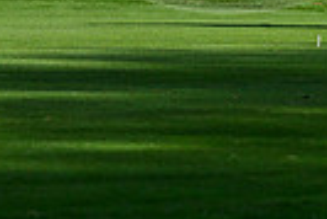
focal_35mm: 478
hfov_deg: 4.3
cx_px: 229
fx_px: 4347
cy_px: -242
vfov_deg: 2.9
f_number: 5
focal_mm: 110
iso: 500
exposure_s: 1/2000
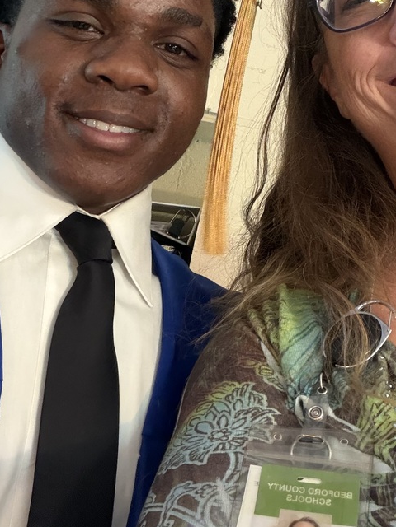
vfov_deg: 38.3
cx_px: 262
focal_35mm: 48
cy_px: 110
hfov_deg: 30.1
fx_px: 732
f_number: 1.9
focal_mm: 2.71
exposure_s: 1/30
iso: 640
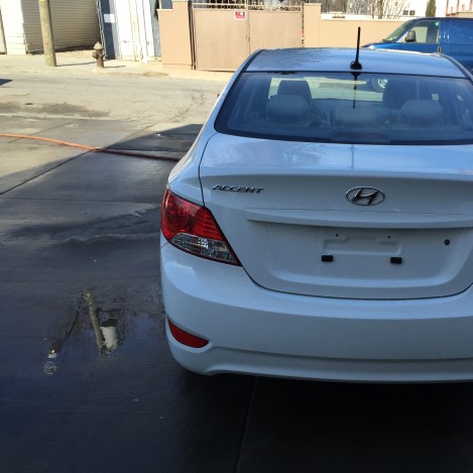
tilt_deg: -19.5
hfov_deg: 46.4
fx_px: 541
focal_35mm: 35
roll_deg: -1.0
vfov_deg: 47.2
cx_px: 321
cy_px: 233
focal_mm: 4.15
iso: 32
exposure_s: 1/989
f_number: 2.2
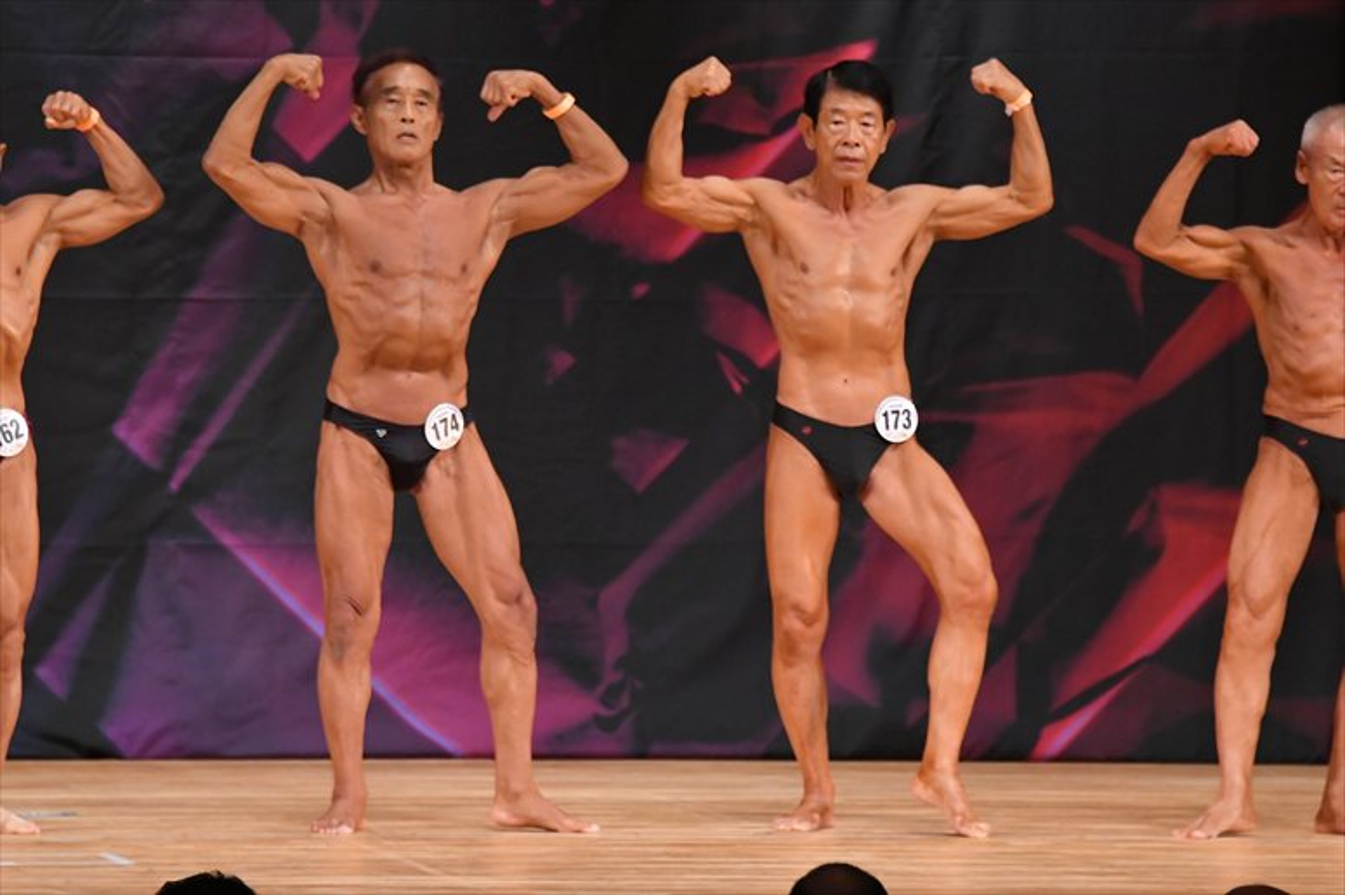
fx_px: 10643
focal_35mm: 285
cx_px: 672
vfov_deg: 4.8
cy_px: 448
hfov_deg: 7.2
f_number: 5.6
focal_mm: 190
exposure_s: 1/400
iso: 5000
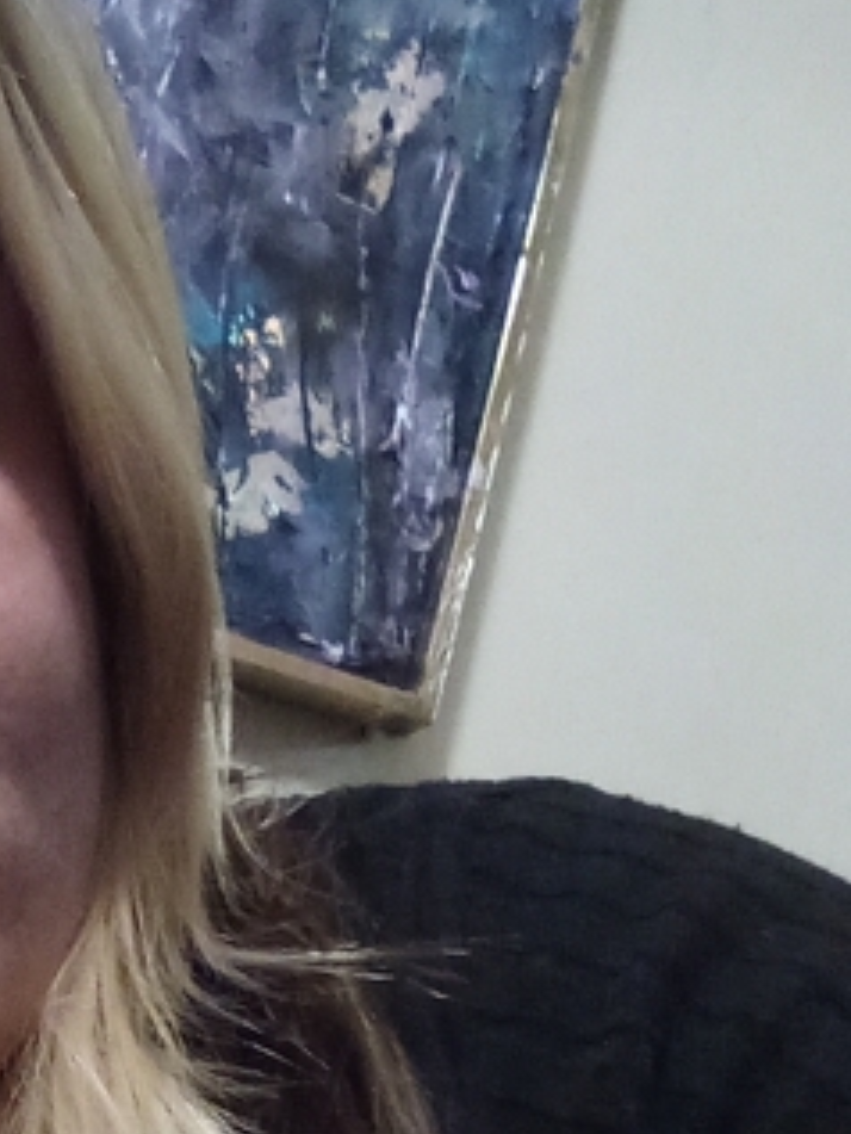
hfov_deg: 22.0
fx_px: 2096
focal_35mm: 64
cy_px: 876
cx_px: -34
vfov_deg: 29.7
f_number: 2.2
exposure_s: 1/10.9
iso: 814
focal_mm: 2.27
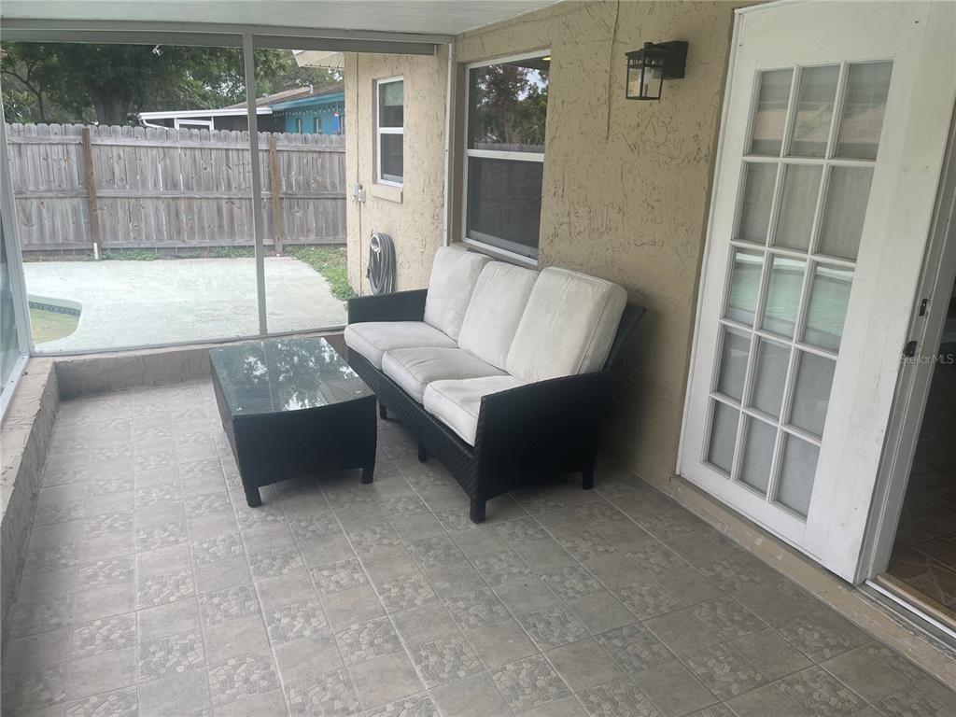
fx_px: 690
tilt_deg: -17.3
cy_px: 358
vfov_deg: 54.9
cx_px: 478
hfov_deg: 69.4
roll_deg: -3.0
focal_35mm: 25
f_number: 1.6
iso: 32
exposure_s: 1/305
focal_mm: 5.1
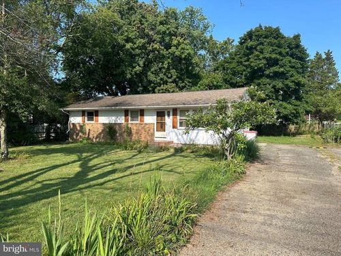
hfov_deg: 71.6
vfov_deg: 56.8
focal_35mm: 24
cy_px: 128
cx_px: 170
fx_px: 236
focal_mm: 6.86
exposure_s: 1/2525
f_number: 1.78
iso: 80
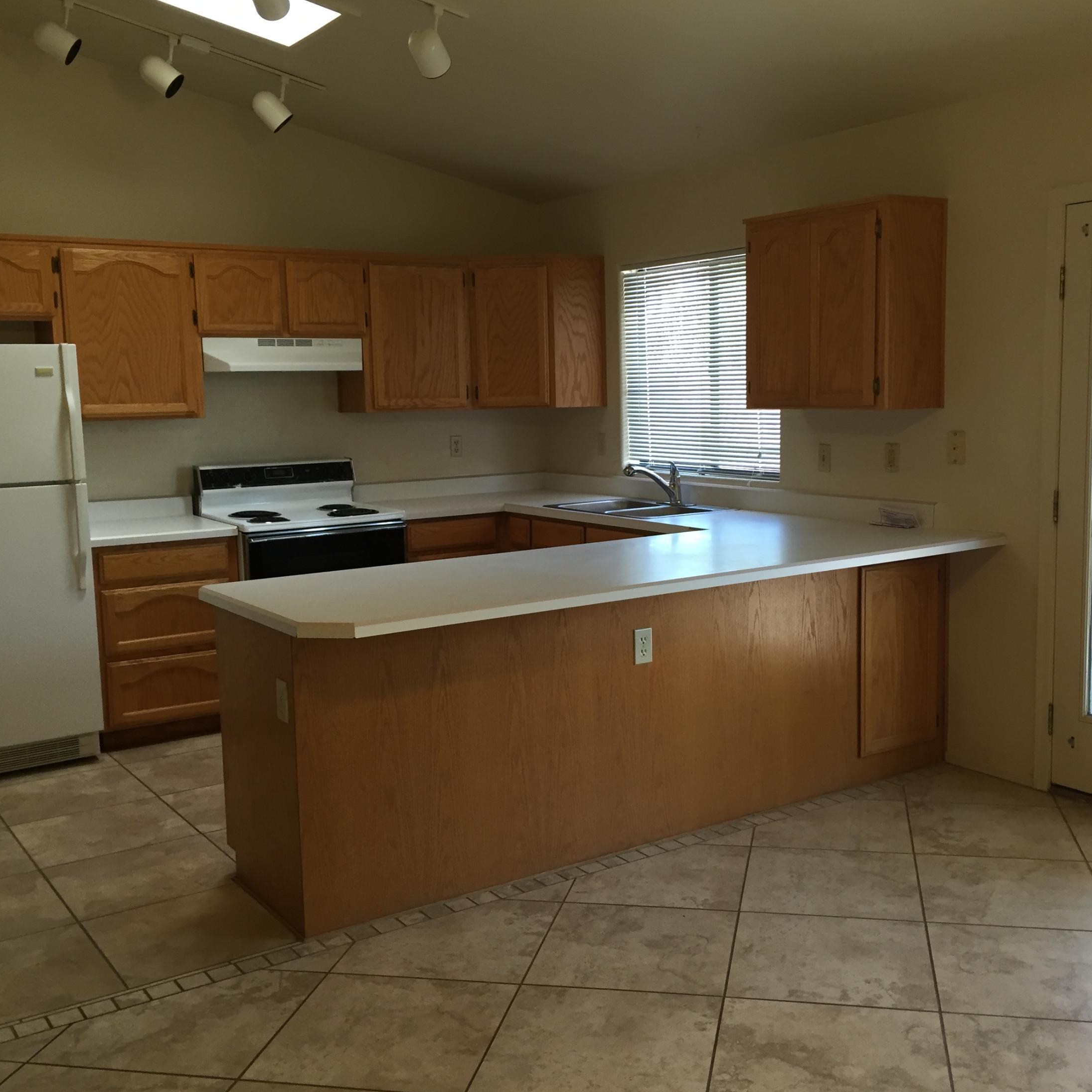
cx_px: 607
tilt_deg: -6.7
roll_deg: +1.4
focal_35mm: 35
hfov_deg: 47.1
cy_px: 543
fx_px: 1249
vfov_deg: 47.2
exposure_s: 1/30
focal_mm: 4.15
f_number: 2.2
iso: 40
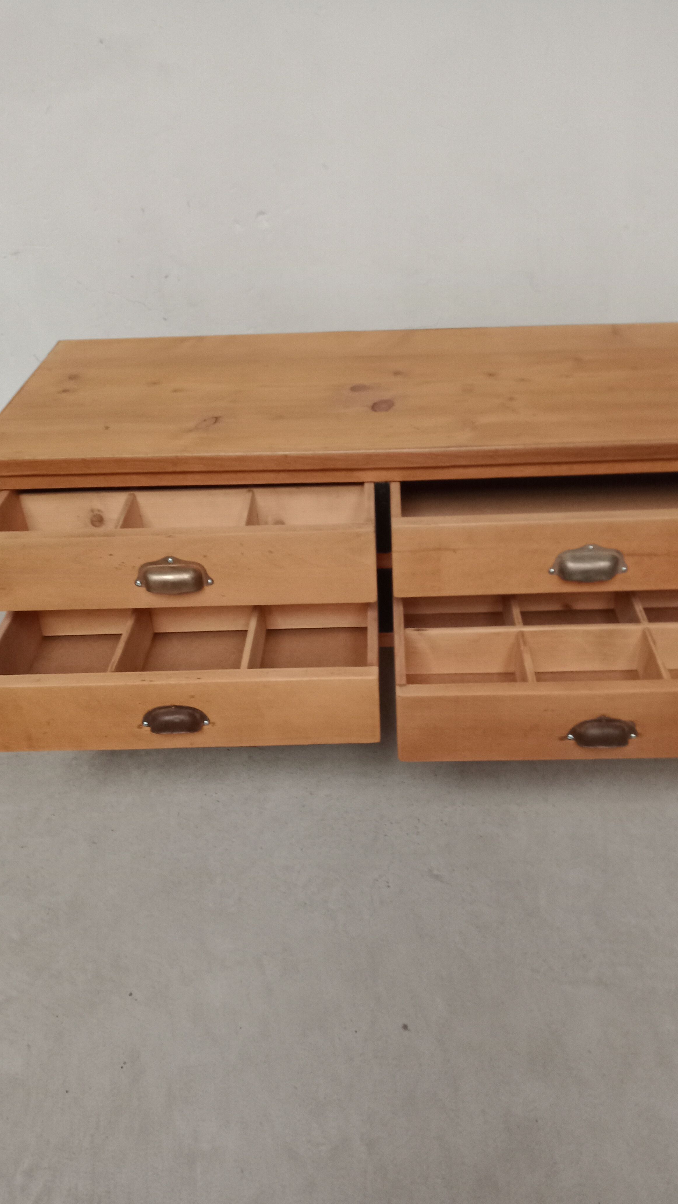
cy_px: 606
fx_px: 703
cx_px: 357
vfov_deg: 81.2
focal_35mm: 22
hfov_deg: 51.5
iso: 565
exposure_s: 1/33.3
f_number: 2
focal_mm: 3.54
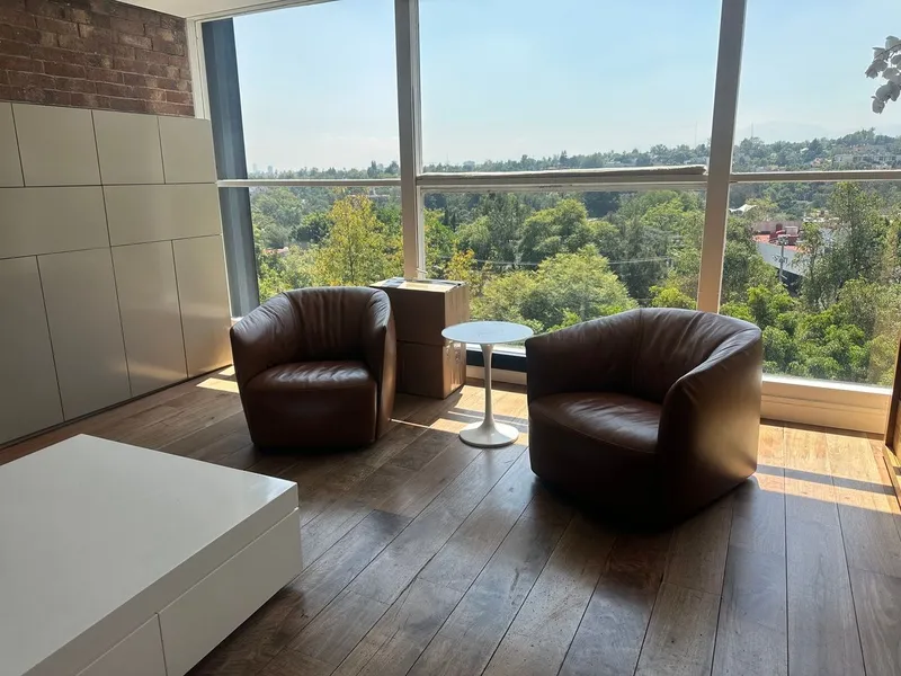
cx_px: 450
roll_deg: +1.7
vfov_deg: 56.8
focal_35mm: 24
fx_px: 625
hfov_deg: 71.6
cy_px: 338
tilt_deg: -13.8
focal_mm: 6.86
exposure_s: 1/1473
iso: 80
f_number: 1.78
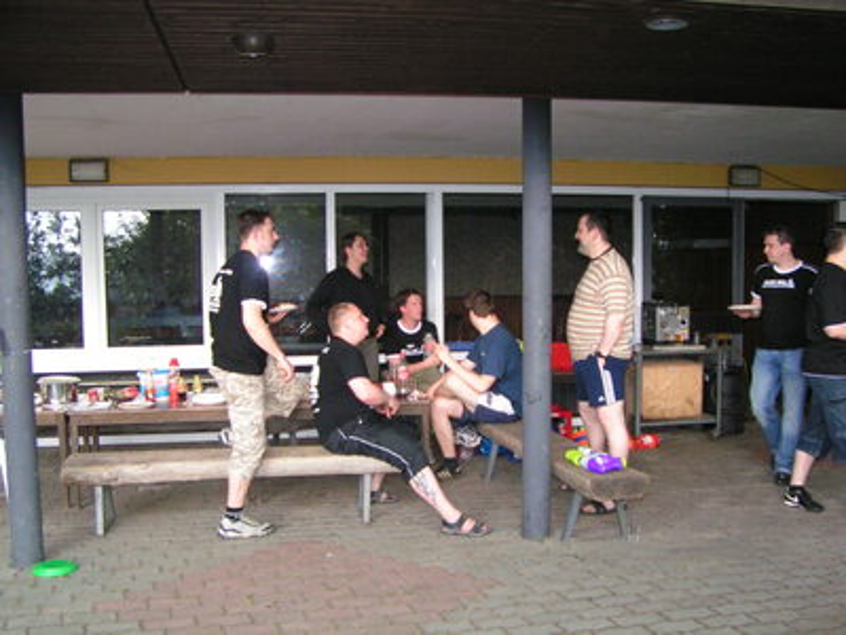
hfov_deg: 49.0
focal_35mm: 38
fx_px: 929
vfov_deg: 37.7
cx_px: 423
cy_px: 318
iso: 200
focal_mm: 5.8
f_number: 2.8
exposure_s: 1/40
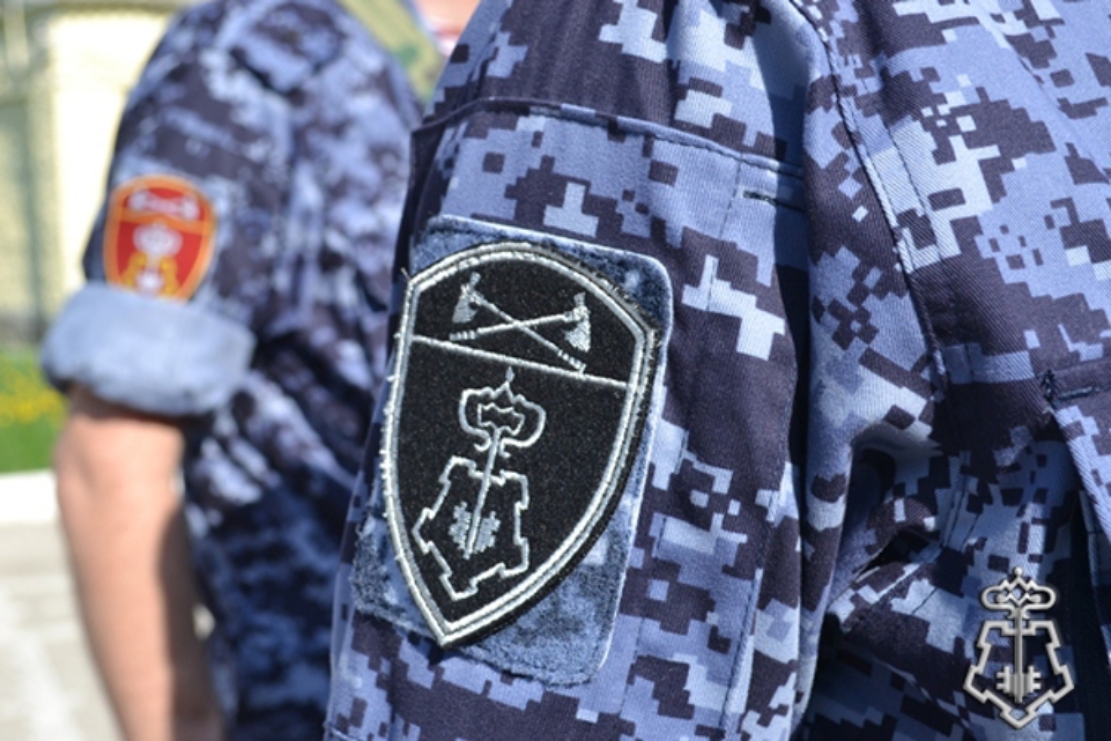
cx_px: 556
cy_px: 370
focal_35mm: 54
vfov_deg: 25.1
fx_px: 1666
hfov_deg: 36.9
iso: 100
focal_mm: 36
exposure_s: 1/160
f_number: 6.3
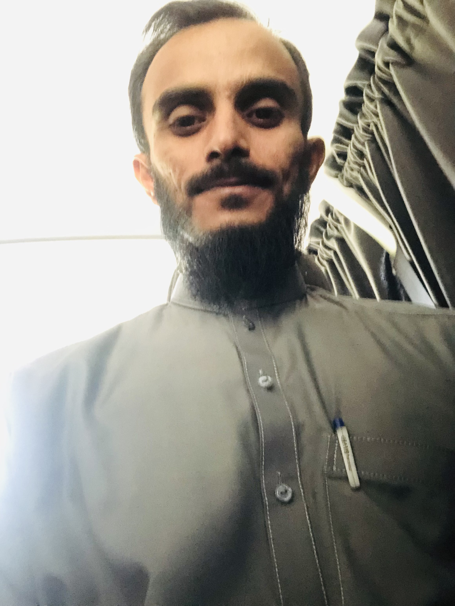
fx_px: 560
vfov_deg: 56.8
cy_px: 303
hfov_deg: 44.2
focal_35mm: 32
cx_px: 228
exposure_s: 1/15
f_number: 2.2
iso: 640
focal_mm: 2.87
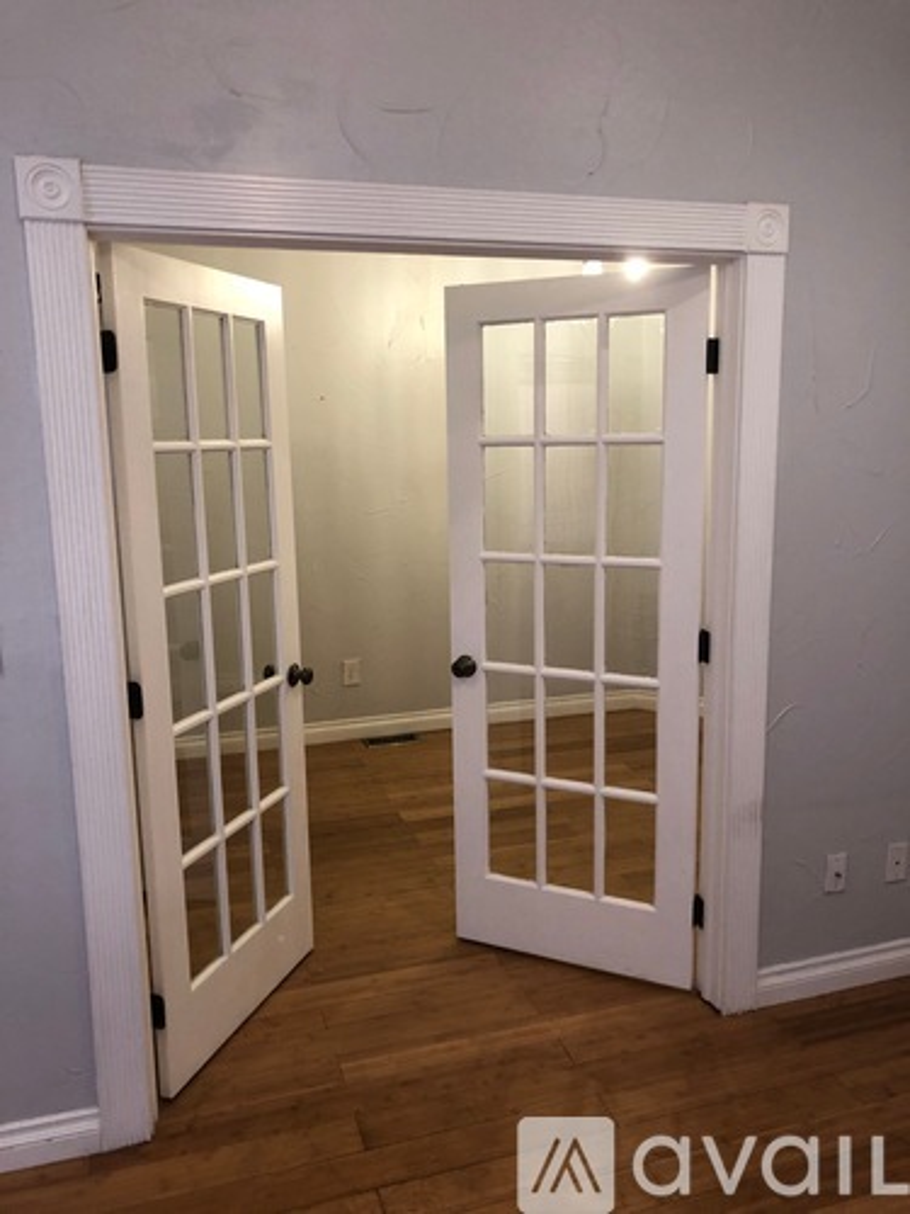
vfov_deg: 63.4
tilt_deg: -9.0
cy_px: 607
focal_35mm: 28
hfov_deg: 49.7
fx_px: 981
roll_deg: +1.7
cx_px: 455
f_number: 1.8
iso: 40
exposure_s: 1/17
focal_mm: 4
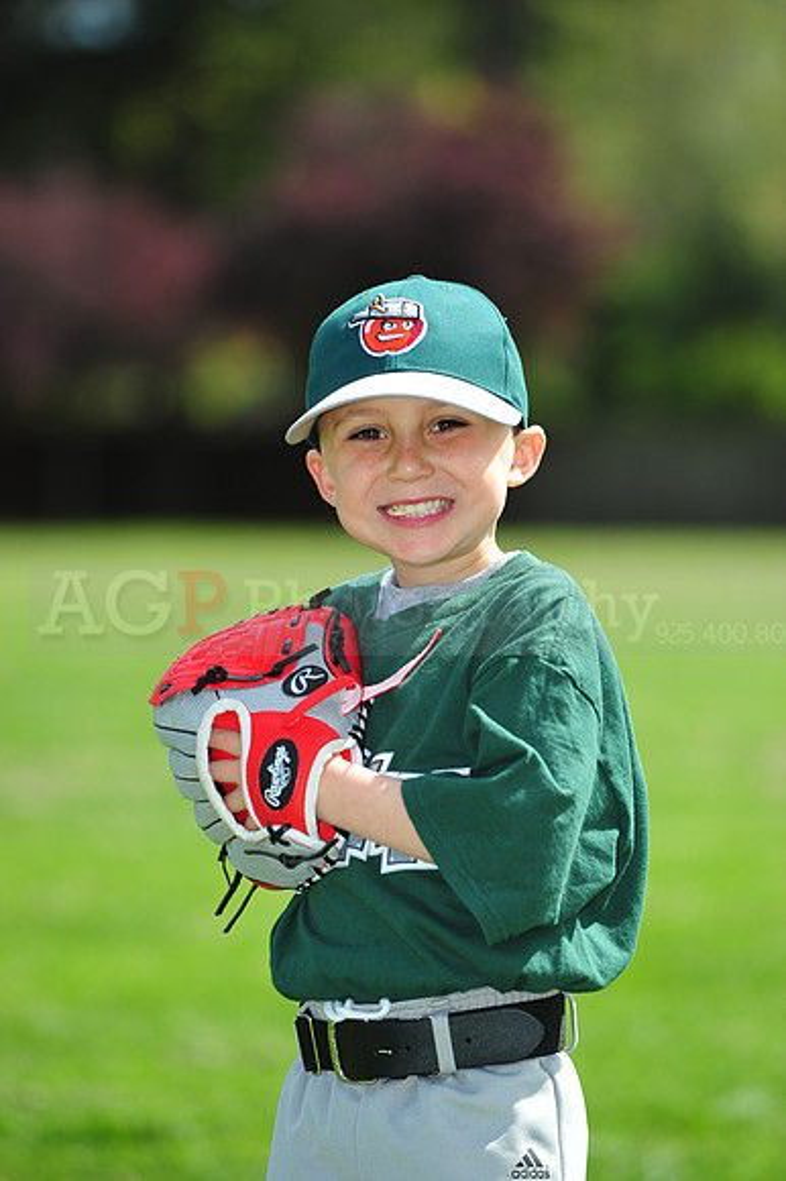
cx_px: 393
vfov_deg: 10.3
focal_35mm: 200
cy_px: 590
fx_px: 6557
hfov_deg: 6.9
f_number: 5
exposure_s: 1/2000
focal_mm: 200
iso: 400
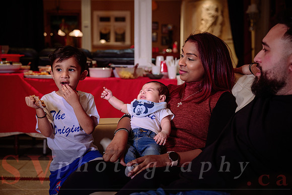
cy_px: 98
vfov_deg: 23.8
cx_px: 146
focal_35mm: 57
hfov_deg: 35.0
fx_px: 462
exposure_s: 1/60
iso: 500
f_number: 4
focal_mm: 57
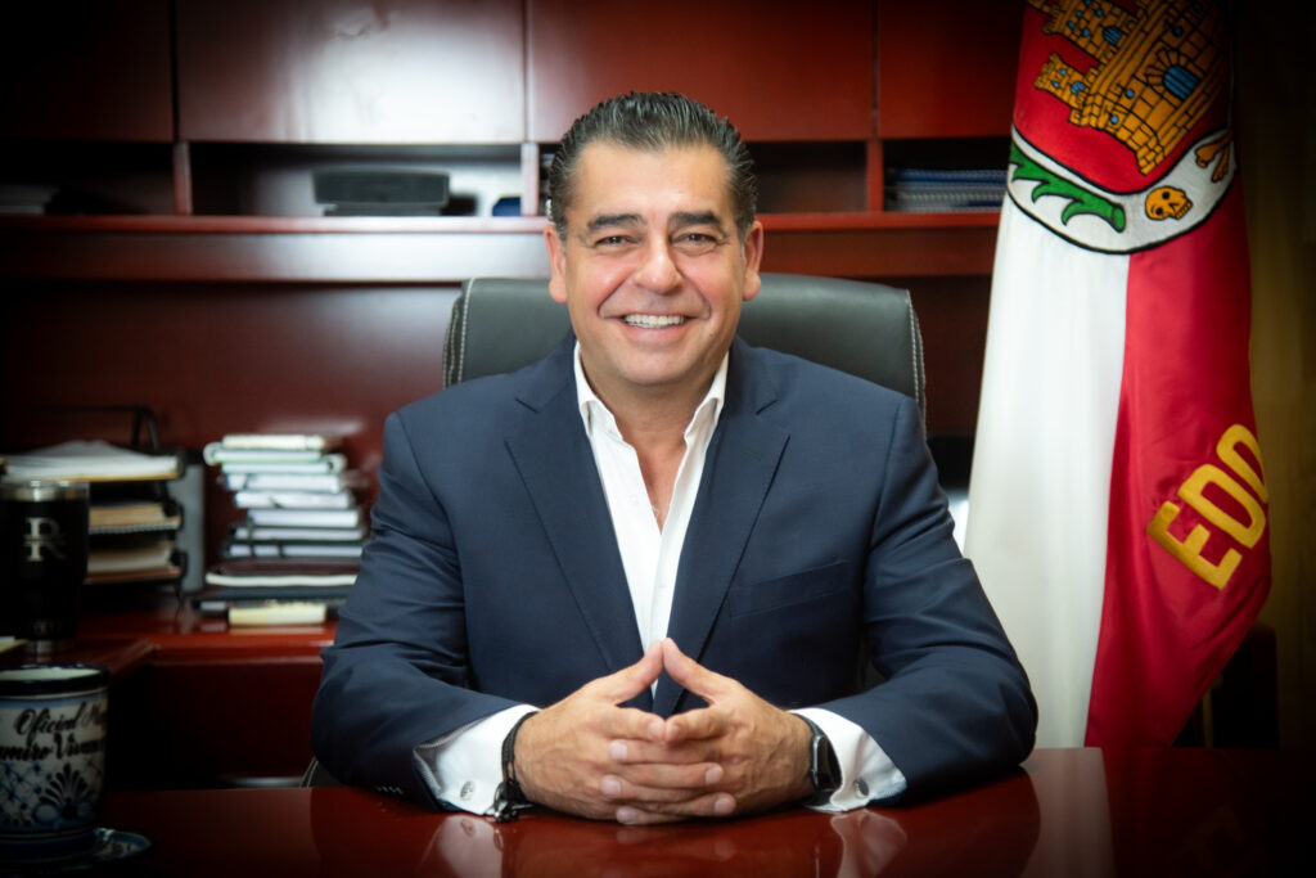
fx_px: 2852
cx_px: 658
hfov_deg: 26.0
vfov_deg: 17.5
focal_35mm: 78
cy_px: 439
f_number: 4
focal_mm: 78
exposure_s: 1/80
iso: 800
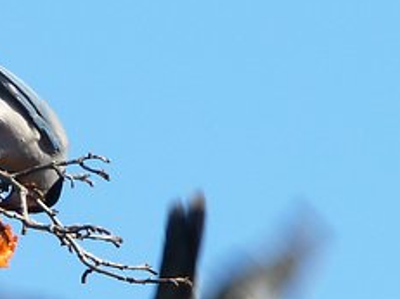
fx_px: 15569
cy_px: 239
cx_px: 10
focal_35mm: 1348
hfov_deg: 1.5
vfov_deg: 1.1
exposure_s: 1/160
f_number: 6.3
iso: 80
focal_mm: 49.2
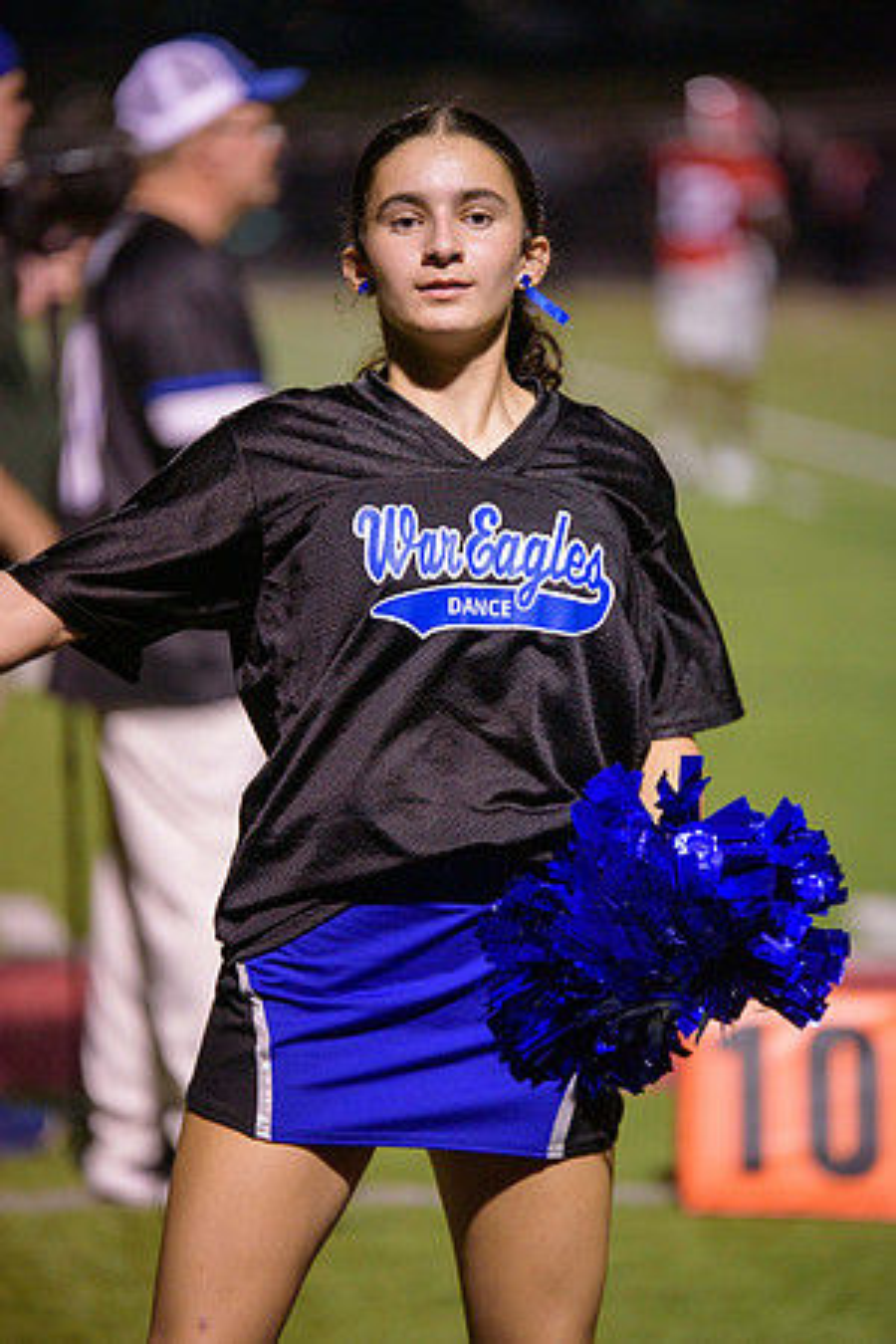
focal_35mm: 200
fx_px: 7466
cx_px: 448
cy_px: 672
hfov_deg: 6.9
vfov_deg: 10.3
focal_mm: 200
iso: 1100
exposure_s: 1/640
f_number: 2.8
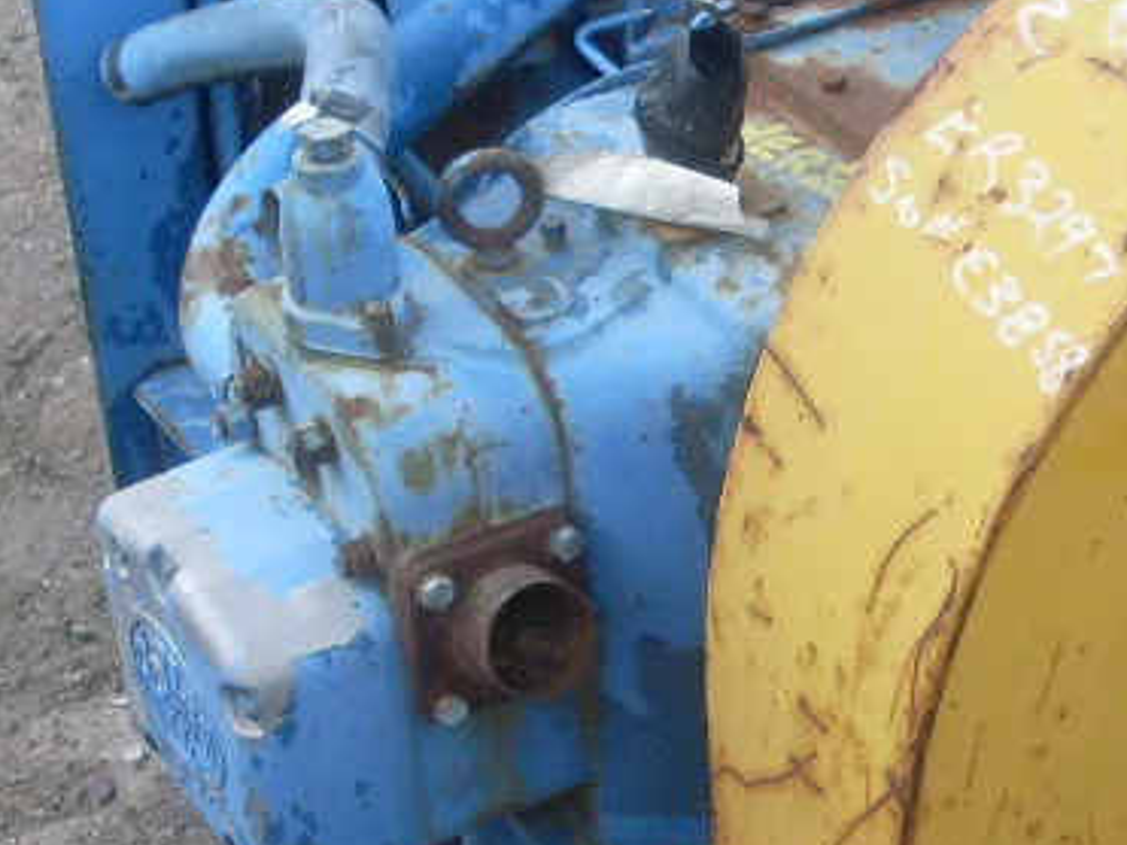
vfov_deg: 14.1
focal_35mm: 105
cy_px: 568
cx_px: 1157
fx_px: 3417
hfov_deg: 18.2
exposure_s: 1/125
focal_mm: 6.3
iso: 80
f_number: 7.7
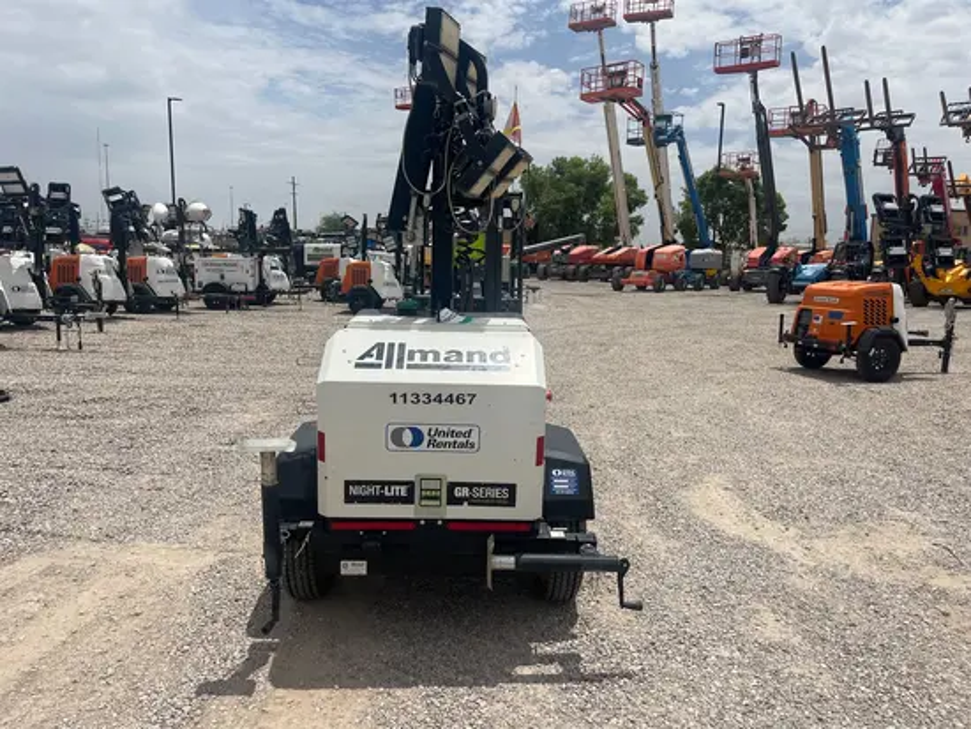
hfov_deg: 67.3
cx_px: 486
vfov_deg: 53.1
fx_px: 730
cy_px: 364
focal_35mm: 26
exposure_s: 1/8403
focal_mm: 5.1
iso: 50
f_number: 1.6
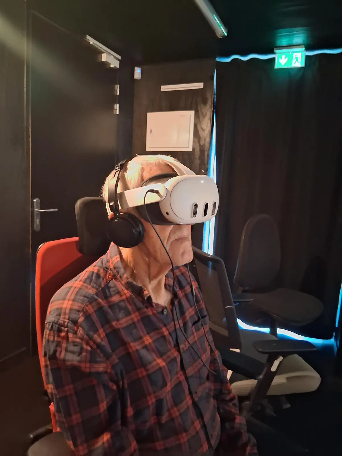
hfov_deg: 53.1
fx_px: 342
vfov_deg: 67.3
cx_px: 171
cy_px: 228
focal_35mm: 26
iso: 2000
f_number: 1.8
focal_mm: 3.98
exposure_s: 1/10
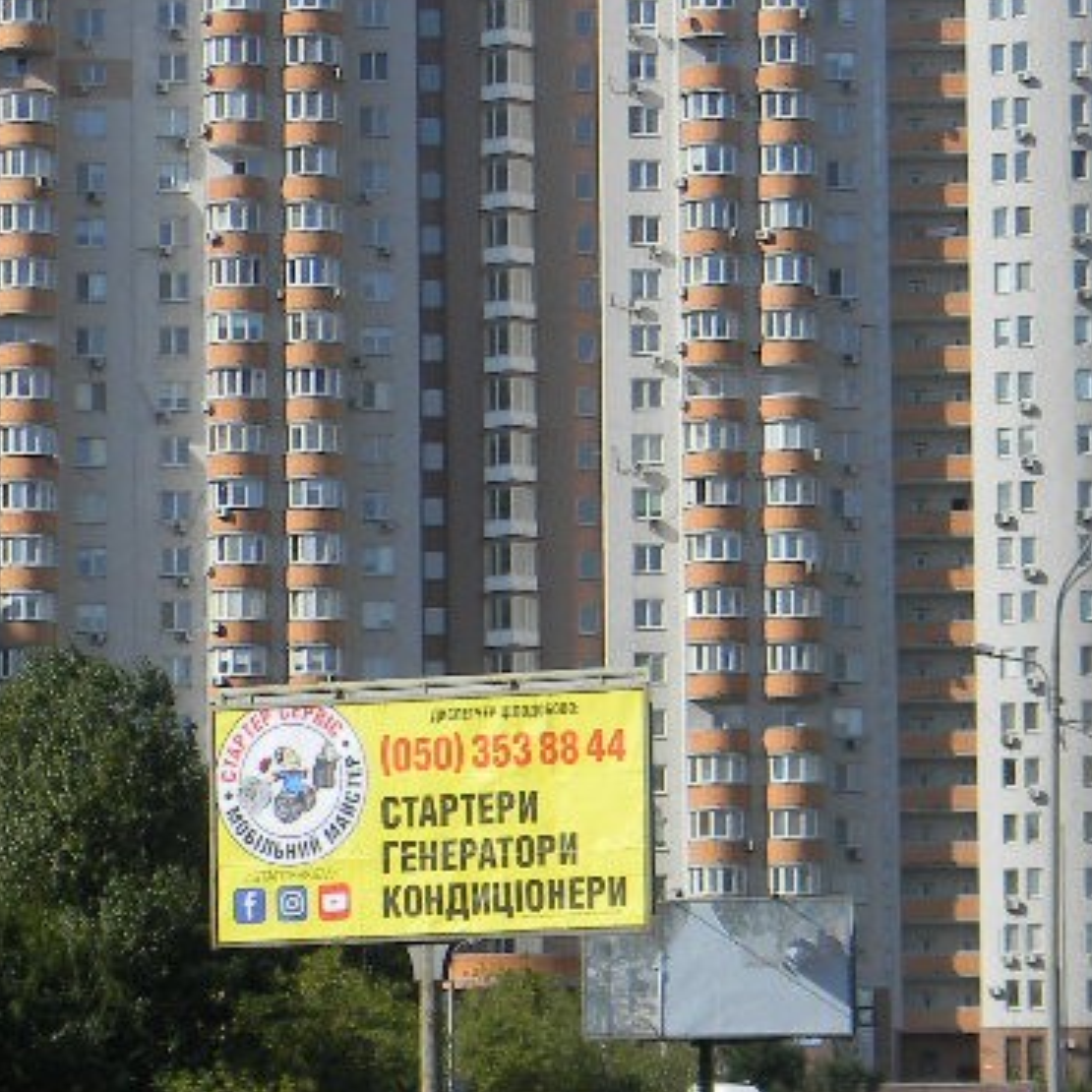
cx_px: 484
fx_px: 5853
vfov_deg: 10.6
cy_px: 764
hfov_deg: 10.7
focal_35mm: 164
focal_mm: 12.2
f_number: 4.3
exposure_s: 1/758
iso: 80
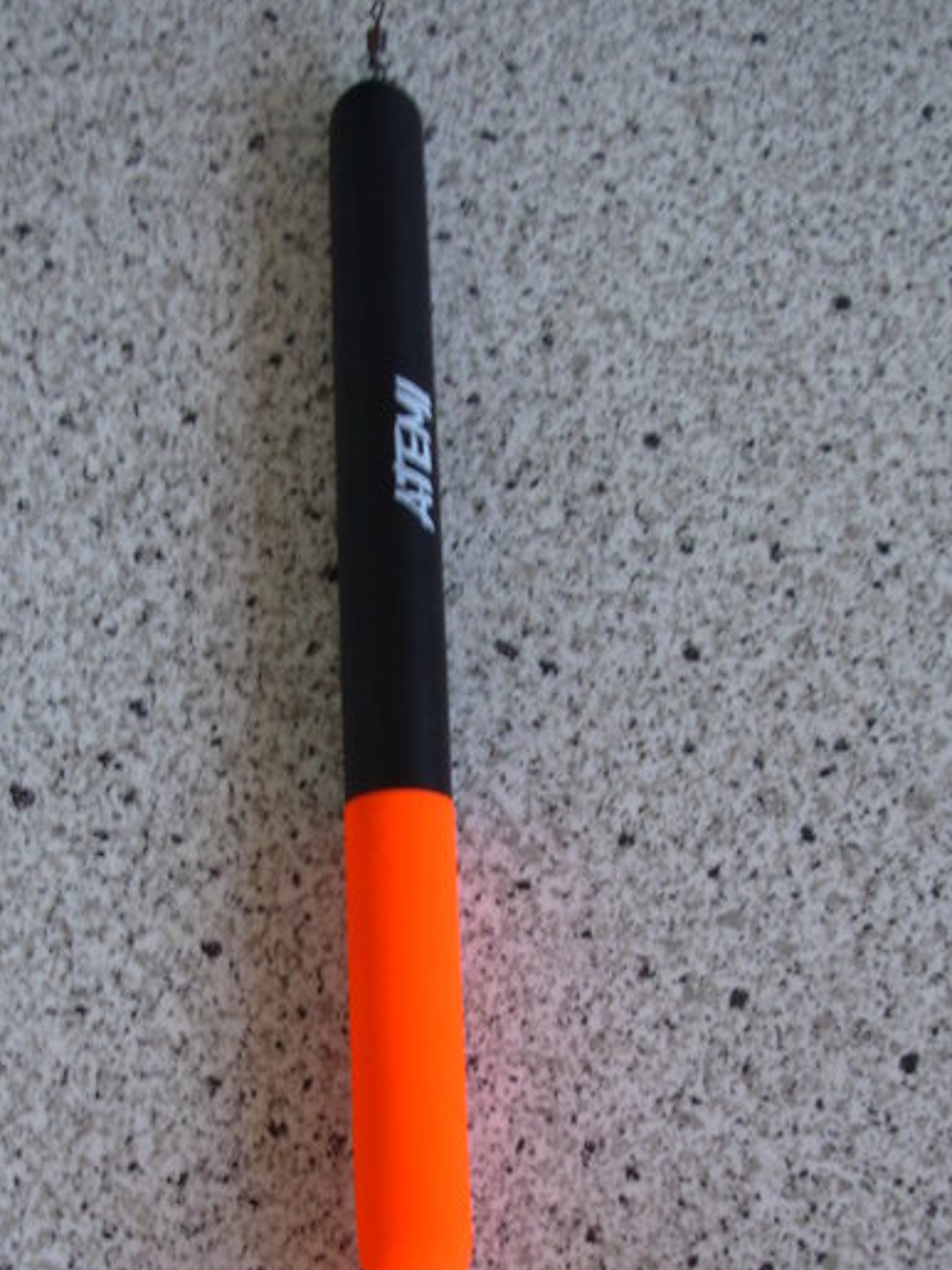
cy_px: 890
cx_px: 429
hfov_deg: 24.8
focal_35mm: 59
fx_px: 2164
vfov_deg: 32.3
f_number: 2.9
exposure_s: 1/11.6
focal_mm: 6.3
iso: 50
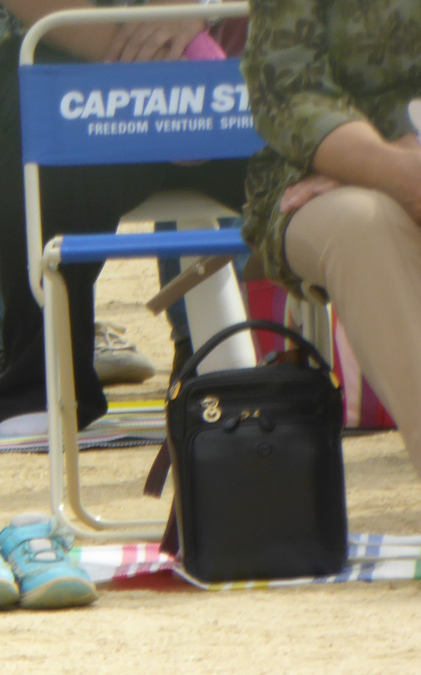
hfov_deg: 0.8
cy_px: 127
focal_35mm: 1683
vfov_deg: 1.2
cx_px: -256
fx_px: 30901
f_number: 6.1
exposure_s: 1/160
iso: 100
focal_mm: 101.7
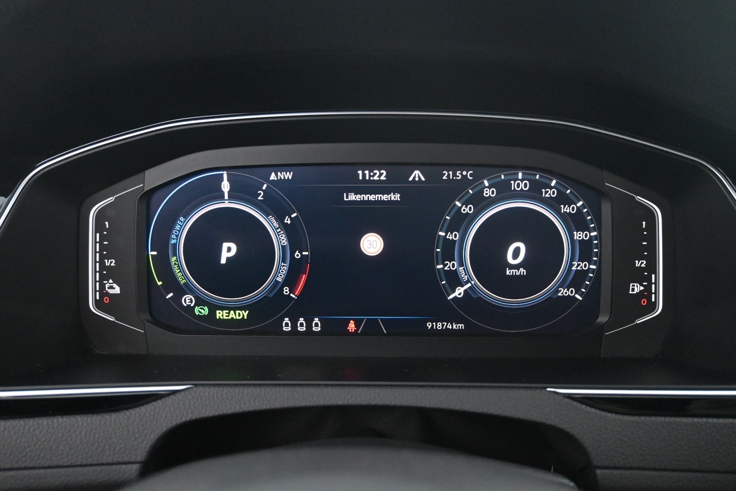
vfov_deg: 43.6
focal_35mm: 30
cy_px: 246
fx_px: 613
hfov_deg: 61.9
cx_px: 368
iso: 6400
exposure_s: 1/30
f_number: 3.8
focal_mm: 20
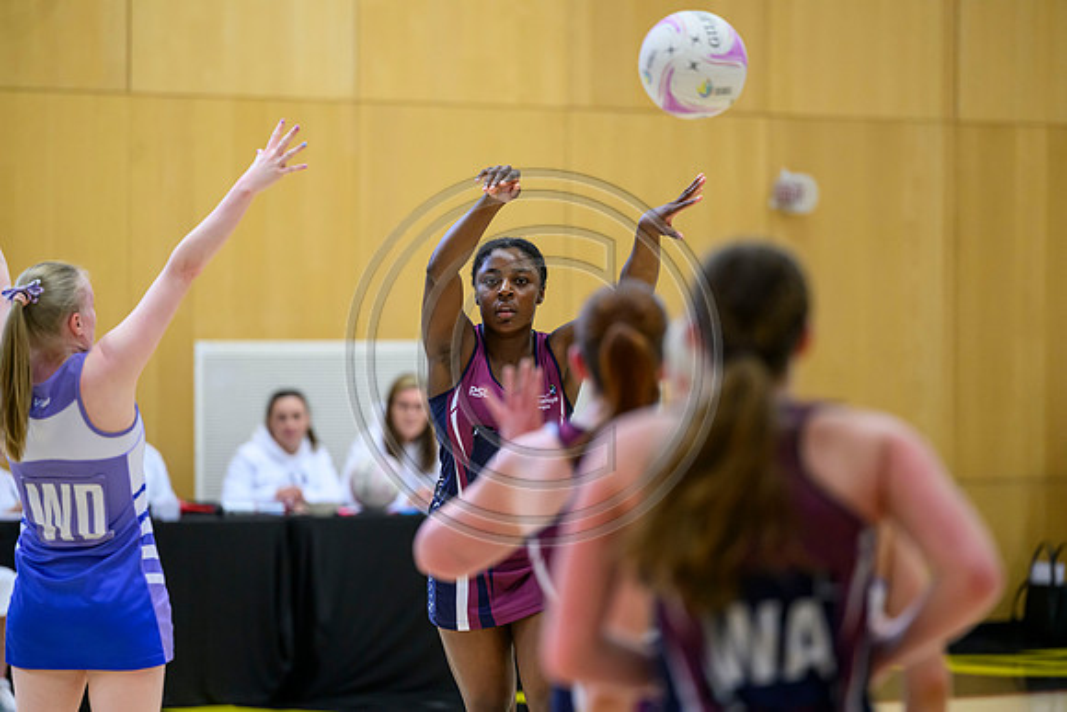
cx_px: 534
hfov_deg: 10.3
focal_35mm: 200
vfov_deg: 6.9
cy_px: 356
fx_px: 5929
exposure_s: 1/1000
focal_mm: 200
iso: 3200
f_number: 3.2
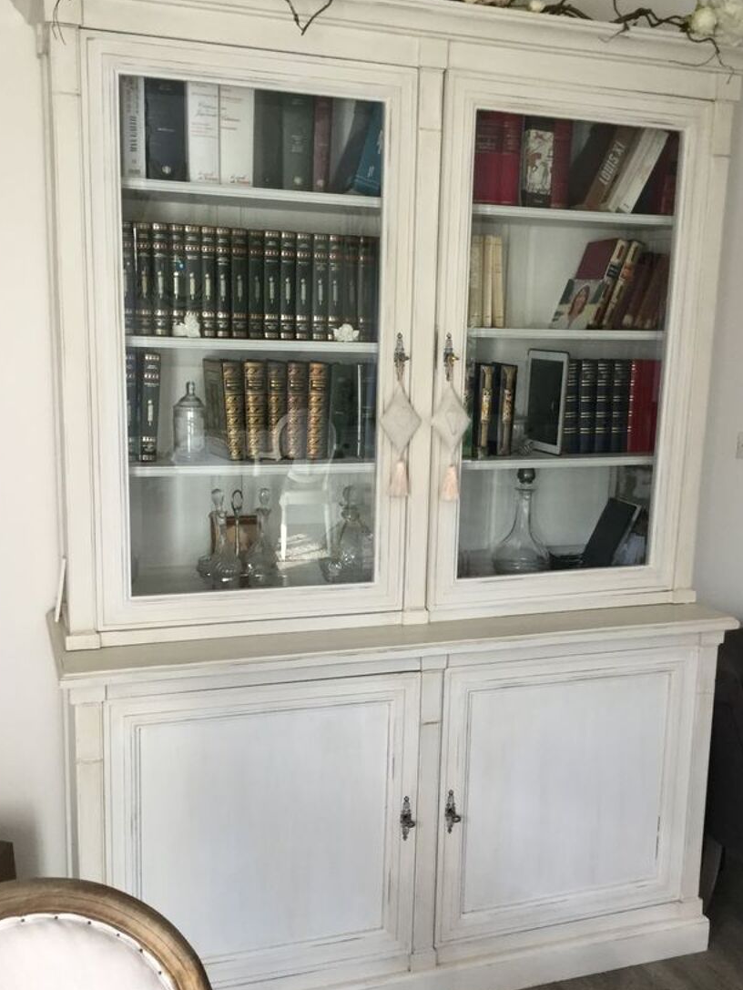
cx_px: 412
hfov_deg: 37.7
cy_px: 528
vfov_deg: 48.9
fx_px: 1087
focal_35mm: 38
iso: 40
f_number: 2.4
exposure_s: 1/33
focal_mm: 3.3
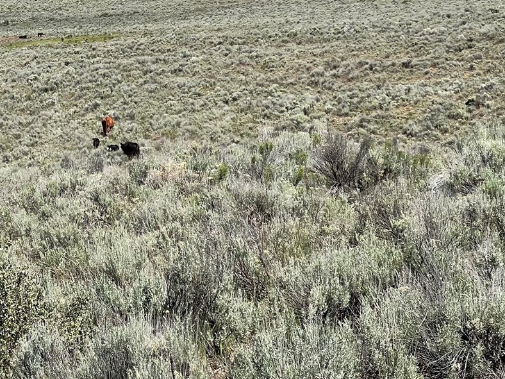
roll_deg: -5.4
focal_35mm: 130
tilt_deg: -2.3
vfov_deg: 11.3
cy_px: 42
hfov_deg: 15.0
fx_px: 1897
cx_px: 40
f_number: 2.2
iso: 20
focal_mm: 7.5
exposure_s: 1/1119
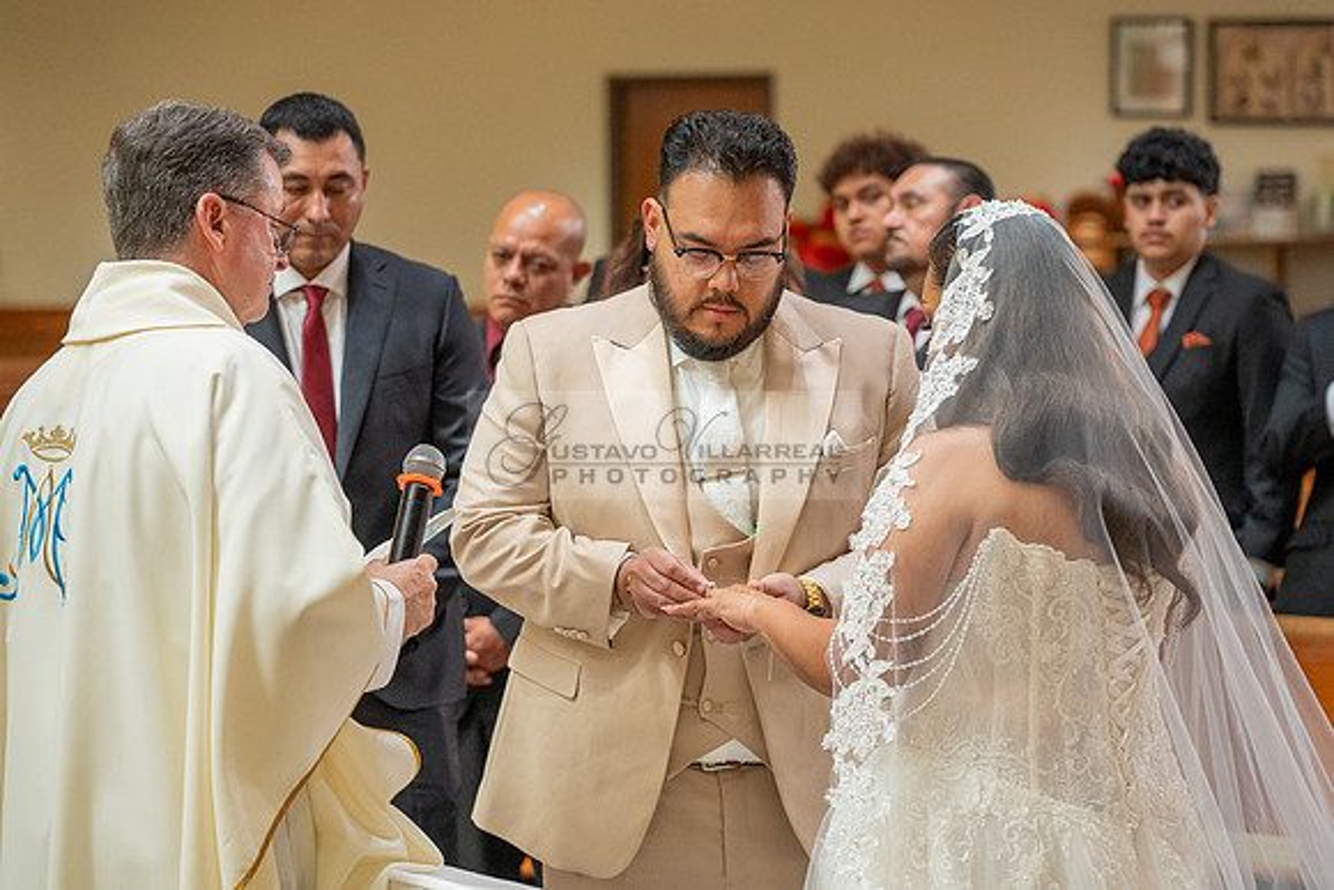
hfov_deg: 17.9
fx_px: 4247
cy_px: 447
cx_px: 701
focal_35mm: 115
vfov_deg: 12.0
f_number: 4
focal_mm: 105
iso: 3200
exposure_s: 1/160
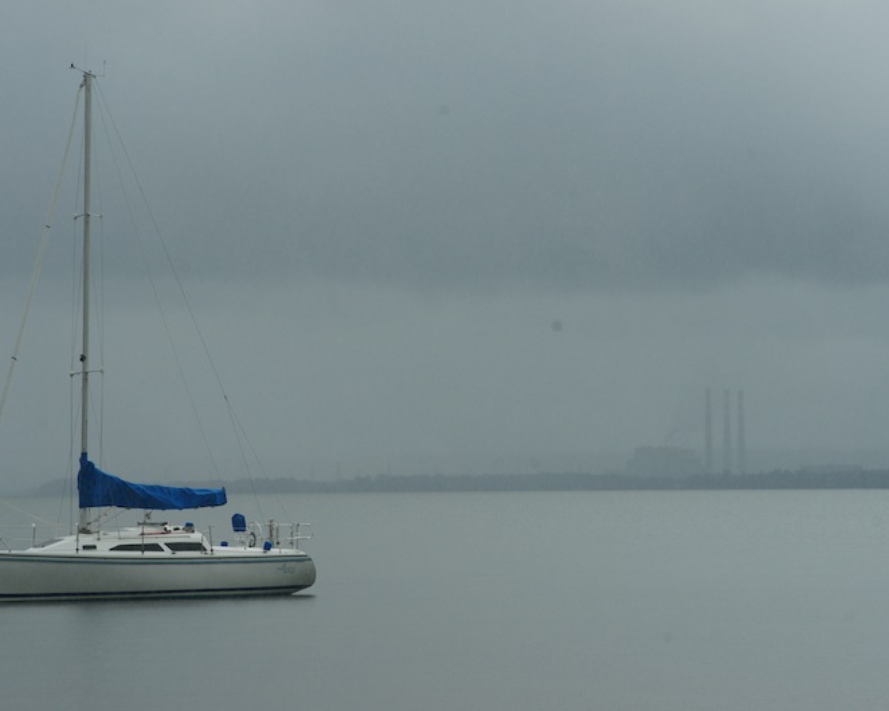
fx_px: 4474
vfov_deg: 9.1
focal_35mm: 170
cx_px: 428
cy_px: 355
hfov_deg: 11.3
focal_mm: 150
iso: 200
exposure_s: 1/320
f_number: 11
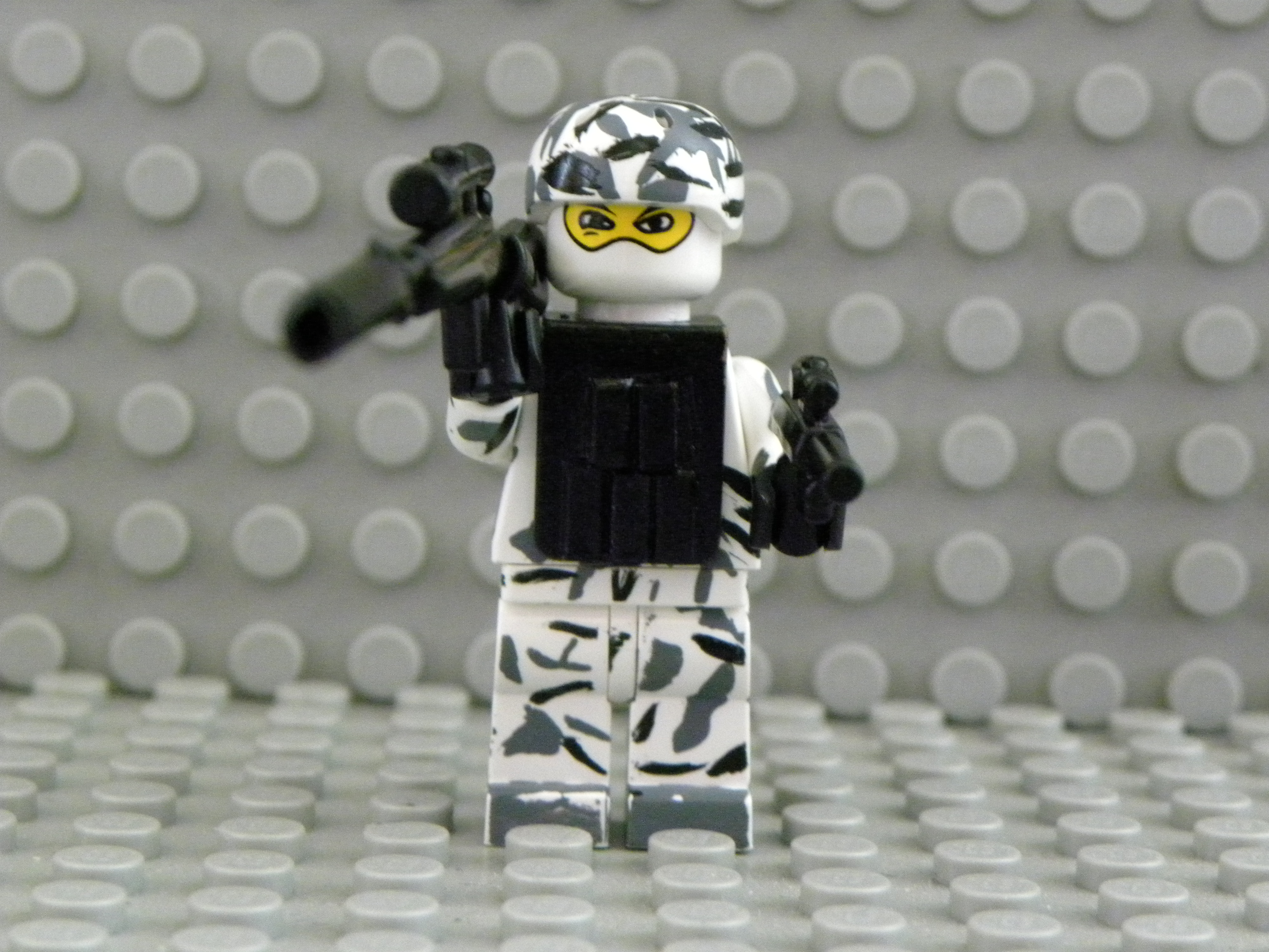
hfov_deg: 20.7
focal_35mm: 95
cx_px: 634
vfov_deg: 15.6
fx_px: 3483
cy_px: 476
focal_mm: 16.9
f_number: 4.5
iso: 800
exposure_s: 1/3.4
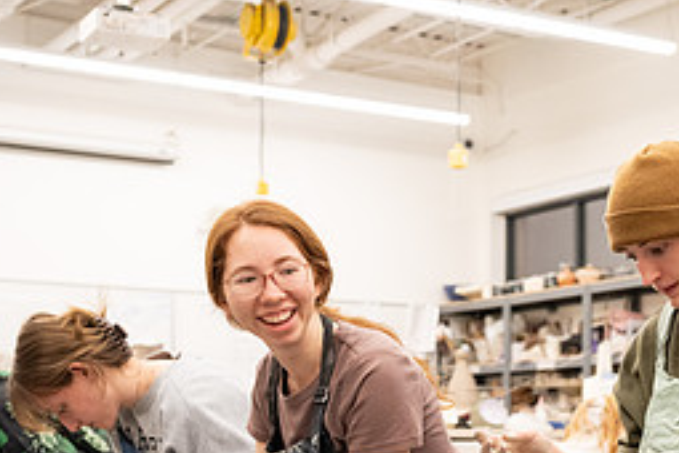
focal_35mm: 81
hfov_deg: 24.2
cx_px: 635
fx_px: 1528
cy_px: 450
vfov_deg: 16.5
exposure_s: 1/320
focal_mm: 35
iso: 1600
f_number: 3.2
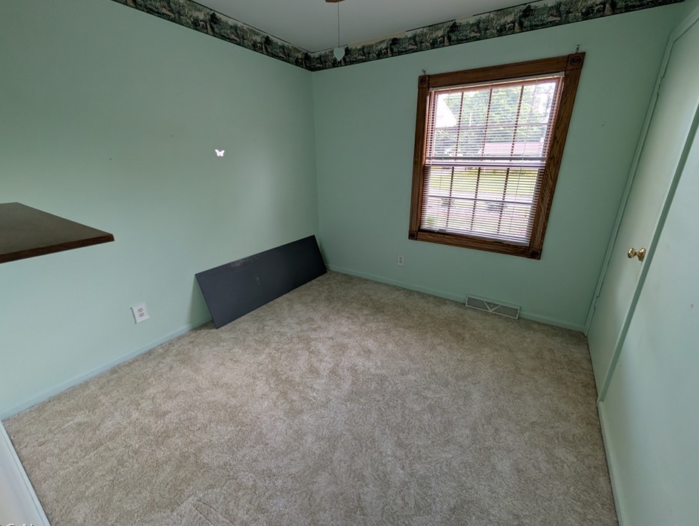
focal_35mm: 13
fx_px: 263
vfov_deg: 90.0
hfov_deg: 106.1
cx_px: 358
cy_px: 257
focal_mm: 2.02
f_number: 1.7
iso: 88
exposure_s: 1/47.6
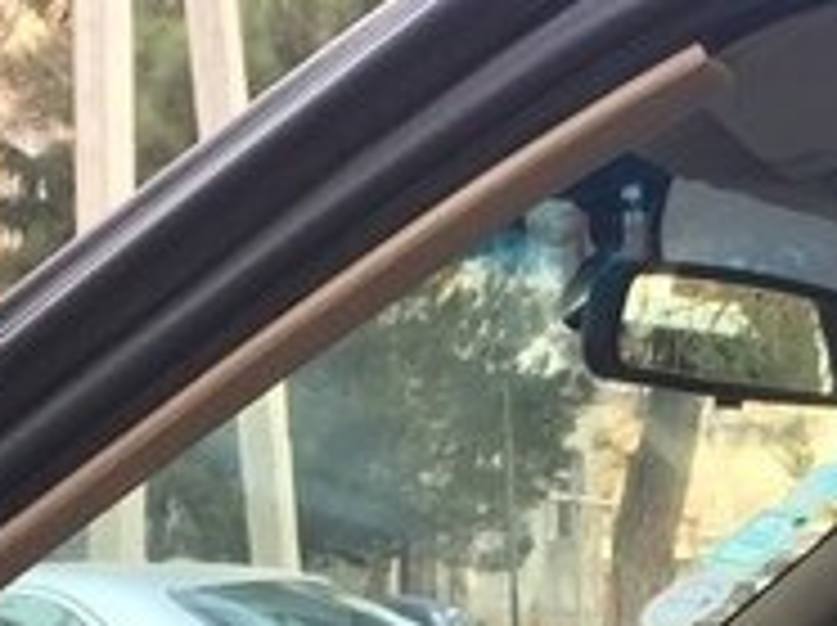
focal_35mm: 103
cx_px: 482
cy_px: 934
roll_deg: -1.1
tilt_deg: -6.8
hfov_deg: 19.1
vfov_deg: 13.5
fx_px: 2487
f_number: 2.2
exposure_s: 1/50
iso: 32
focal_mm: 4.15
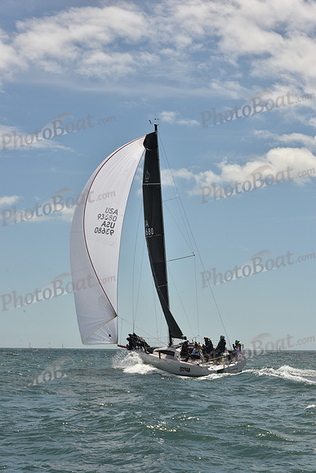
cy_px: 236
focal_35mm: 70
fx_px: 921
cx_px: 158
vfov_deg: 28.8
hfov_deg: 19.5
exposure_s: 1/800
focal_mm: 70
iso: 320
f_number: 14
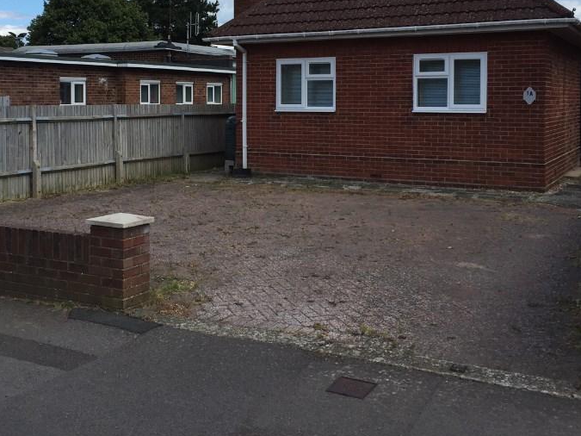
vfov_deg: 32.3
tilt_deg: -0.1
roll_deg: -1.1
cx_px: 246
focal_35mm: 44
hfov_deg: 42.8
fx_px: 738
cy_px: 115
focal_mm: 4.15
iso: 32
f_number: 2.2
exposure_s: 1/2198
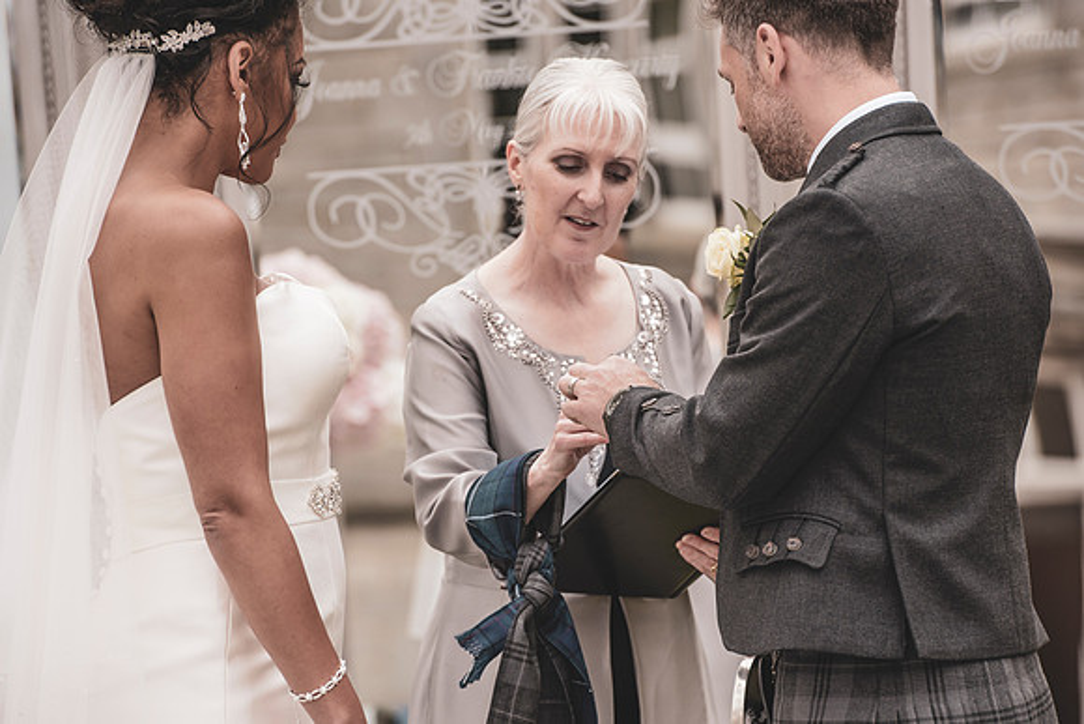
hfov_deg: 9.2
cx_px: 553
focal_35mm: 224
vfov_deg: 6.1
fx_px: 6741
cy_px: 404
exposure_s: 1/320
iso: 250
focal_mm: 200
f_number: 5.6
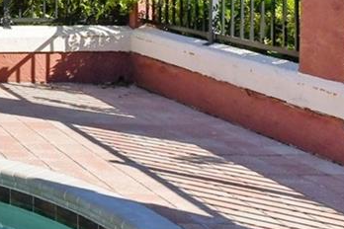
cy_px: 39
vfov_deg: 19.5
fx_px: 659
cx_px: -187
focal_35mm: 69
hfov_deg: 23.0
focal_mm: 10
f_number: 7.1
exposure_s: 1/640
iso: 100
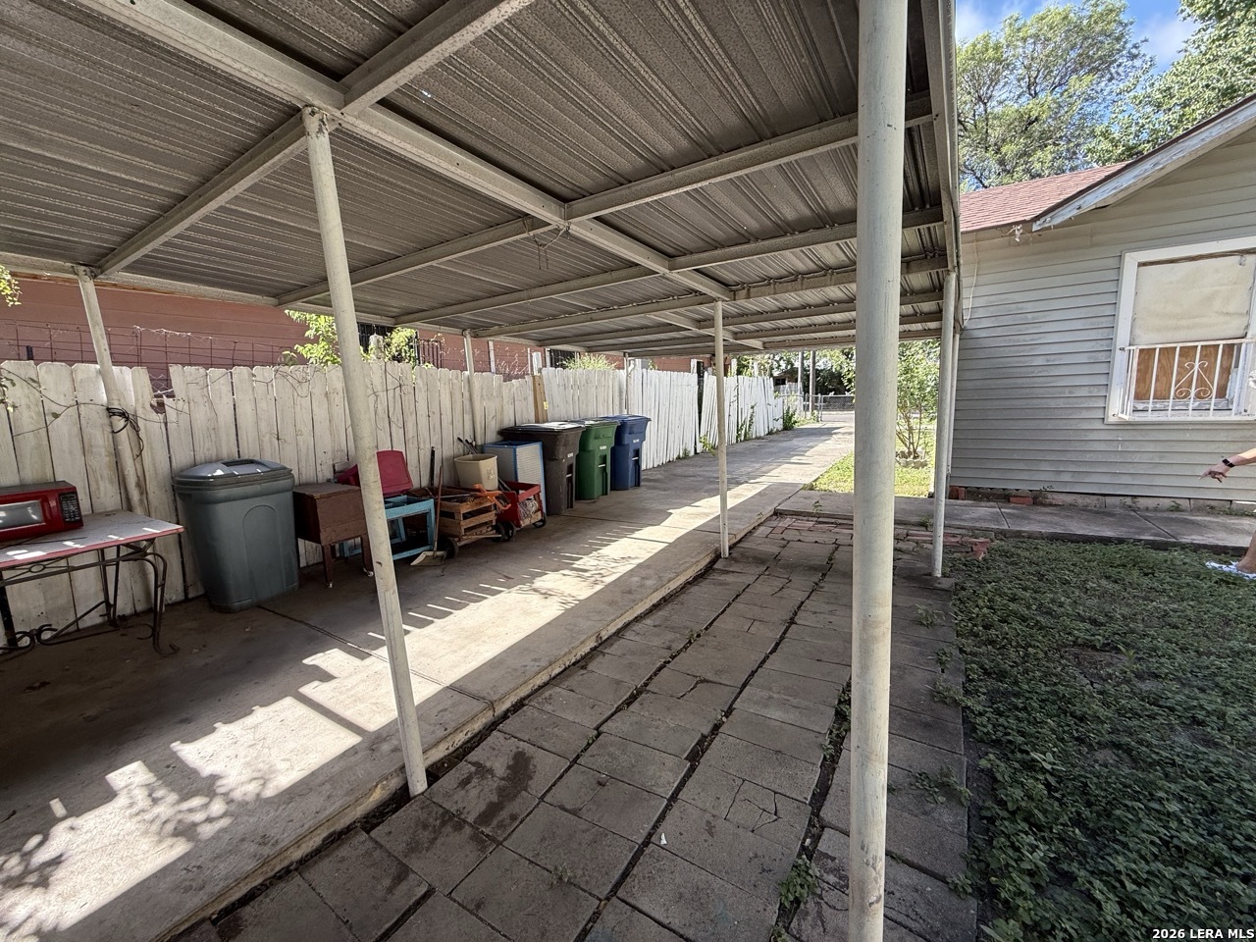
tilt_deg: -8.6
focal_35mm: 14
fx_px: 508
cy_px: 471
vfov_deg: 85.7
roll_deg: +2.3
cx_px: 628
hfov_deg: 102.1
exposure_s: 1/433
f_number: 2.2
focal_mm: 2.22
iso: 64
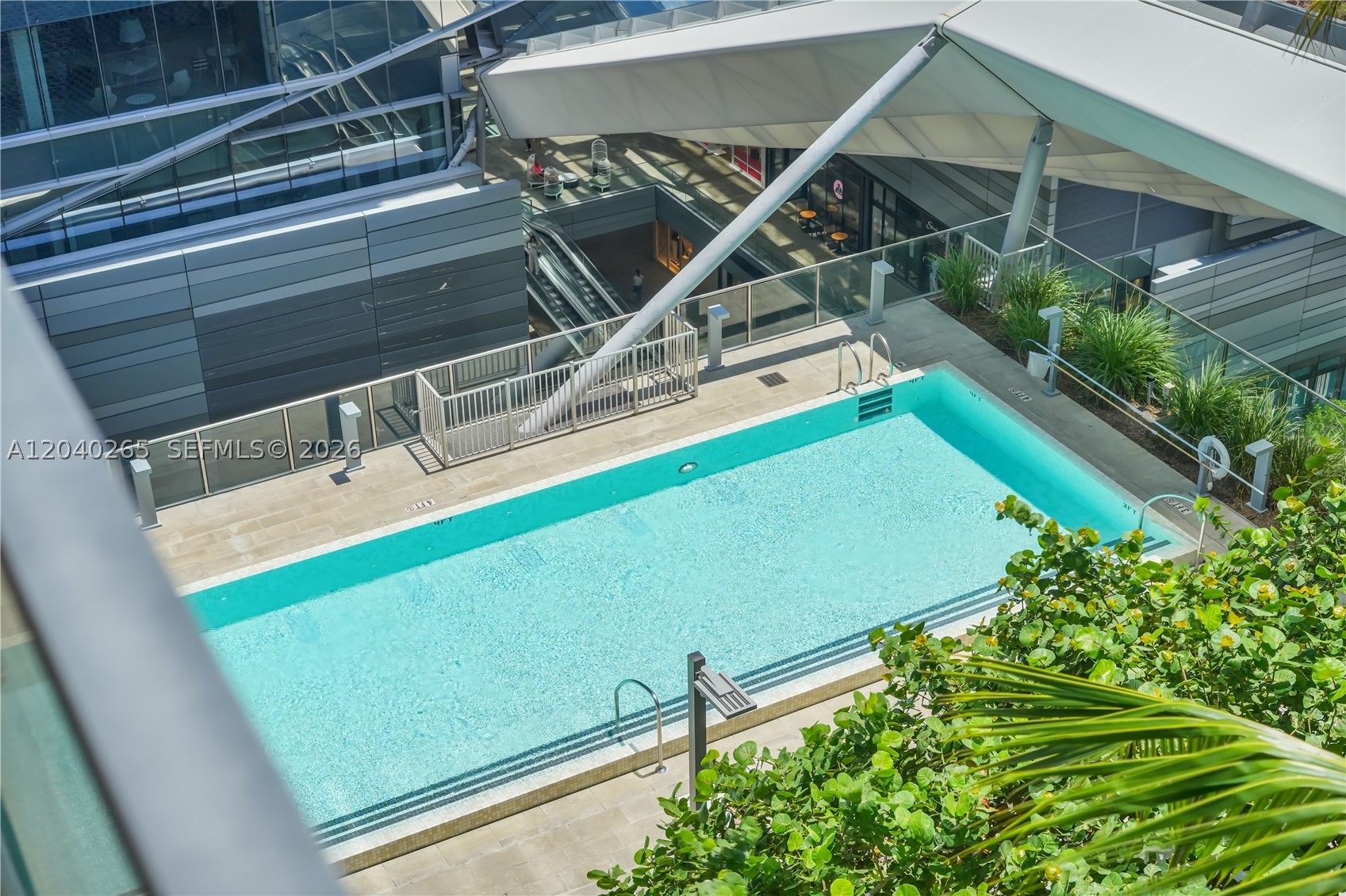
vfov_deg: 27.0
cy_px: 448
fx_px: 1869
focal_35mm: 50
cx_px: 673
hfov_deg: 39.6
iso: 1000
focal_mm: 50
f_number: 5.6
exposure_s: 1/8000
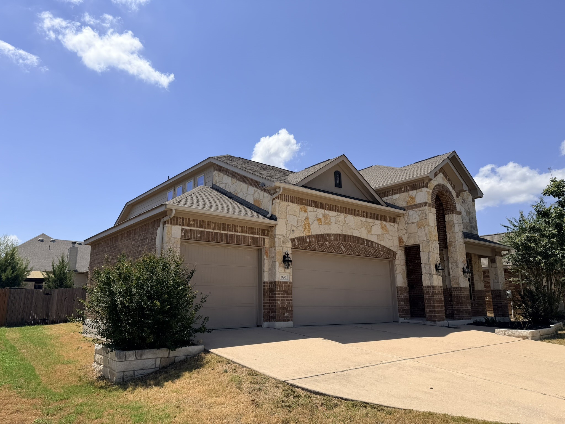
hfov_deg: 71.6
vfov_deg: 56.8
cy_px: 212
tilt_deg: +11.8
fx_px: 392
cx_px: 282
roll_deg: +0.3
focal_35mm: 24
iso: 80
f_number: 1.78
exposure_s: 1/6173
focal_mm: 6.76
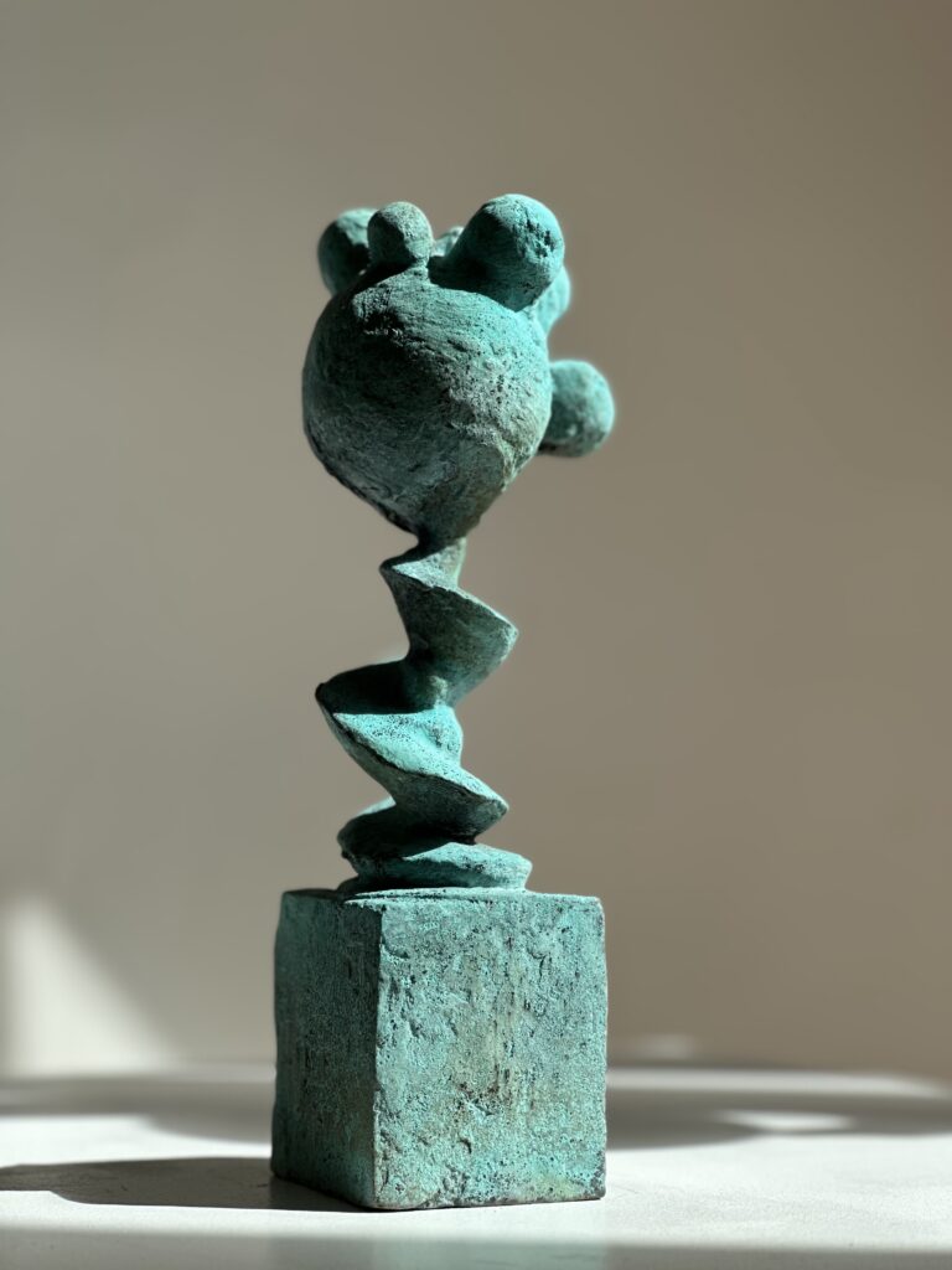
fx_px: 2824
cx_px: 476
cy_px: 635
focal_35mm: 77
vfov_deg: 25.3
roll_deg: -1.3
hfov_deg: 19.1
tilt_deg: +3.5
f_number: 2.8
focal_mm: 9
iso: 25
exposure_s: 1/286
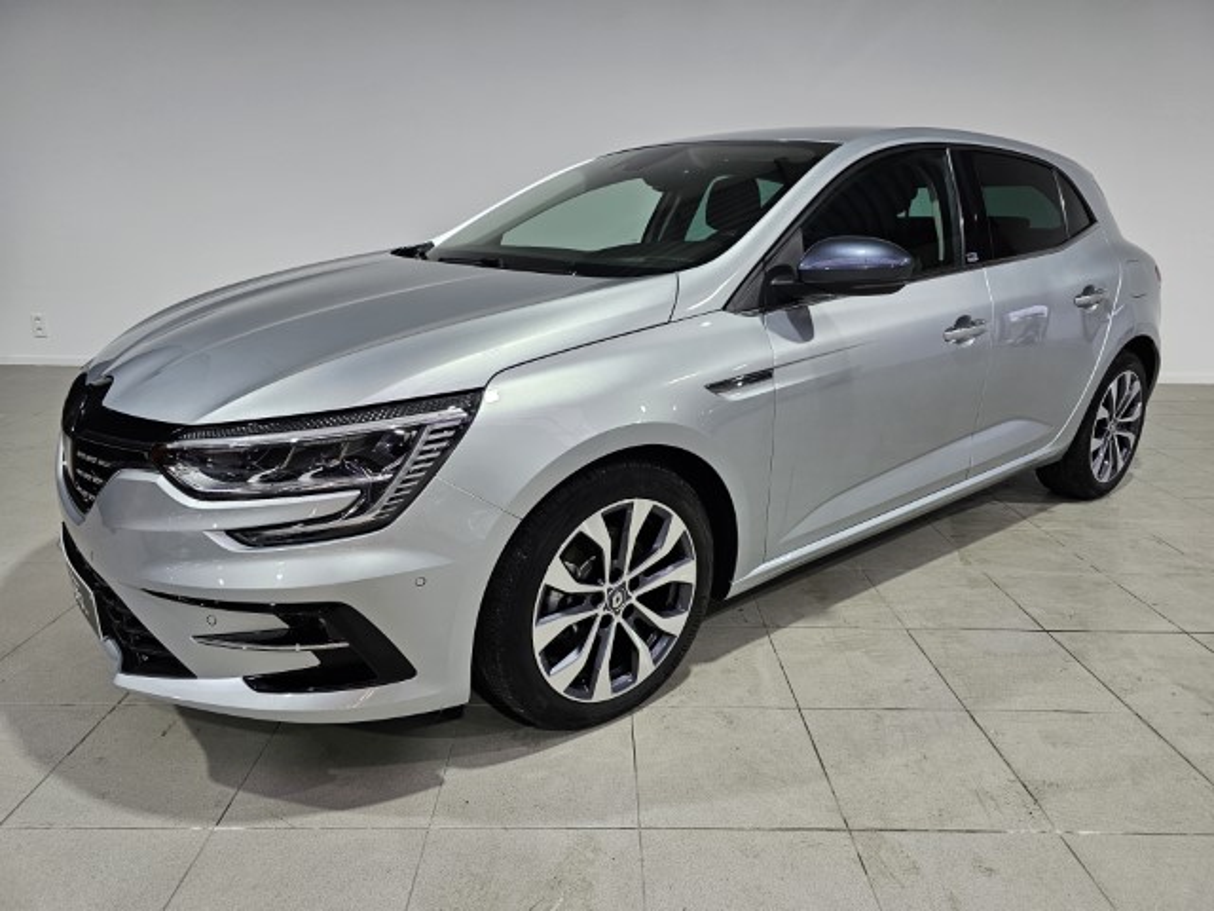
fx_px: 807
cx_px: 607
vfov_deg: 58.9
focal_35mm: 23
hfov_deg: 73.9
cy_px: 456
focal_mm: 6.3
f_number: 1.7
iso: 125
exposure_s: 1/180
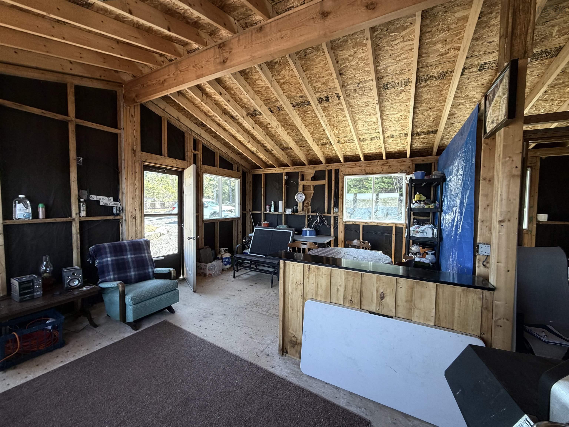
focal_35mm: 14
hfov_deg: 102.1
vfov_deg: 85.7
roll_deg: -1.0
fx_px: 230
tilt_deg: -1.0
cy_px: 214
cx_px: 284
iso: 200
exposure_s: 1/121
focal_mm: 2.22
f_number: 2.2
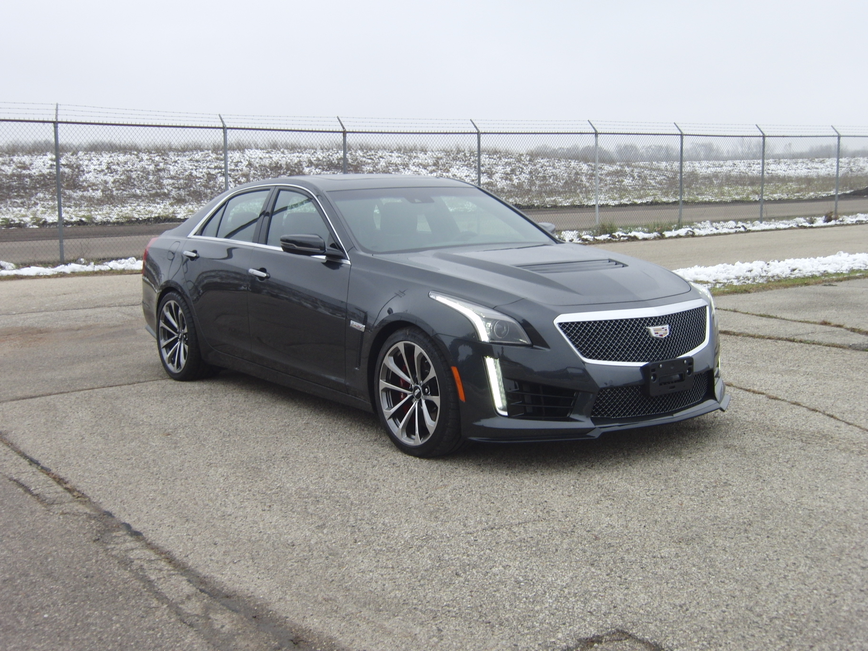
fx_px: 1003
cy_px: 326
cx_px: 434
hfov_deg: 46.8
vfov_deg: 36.0
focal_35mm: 40
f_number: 3.8
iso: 100
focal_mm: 7.1
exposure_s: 1/60
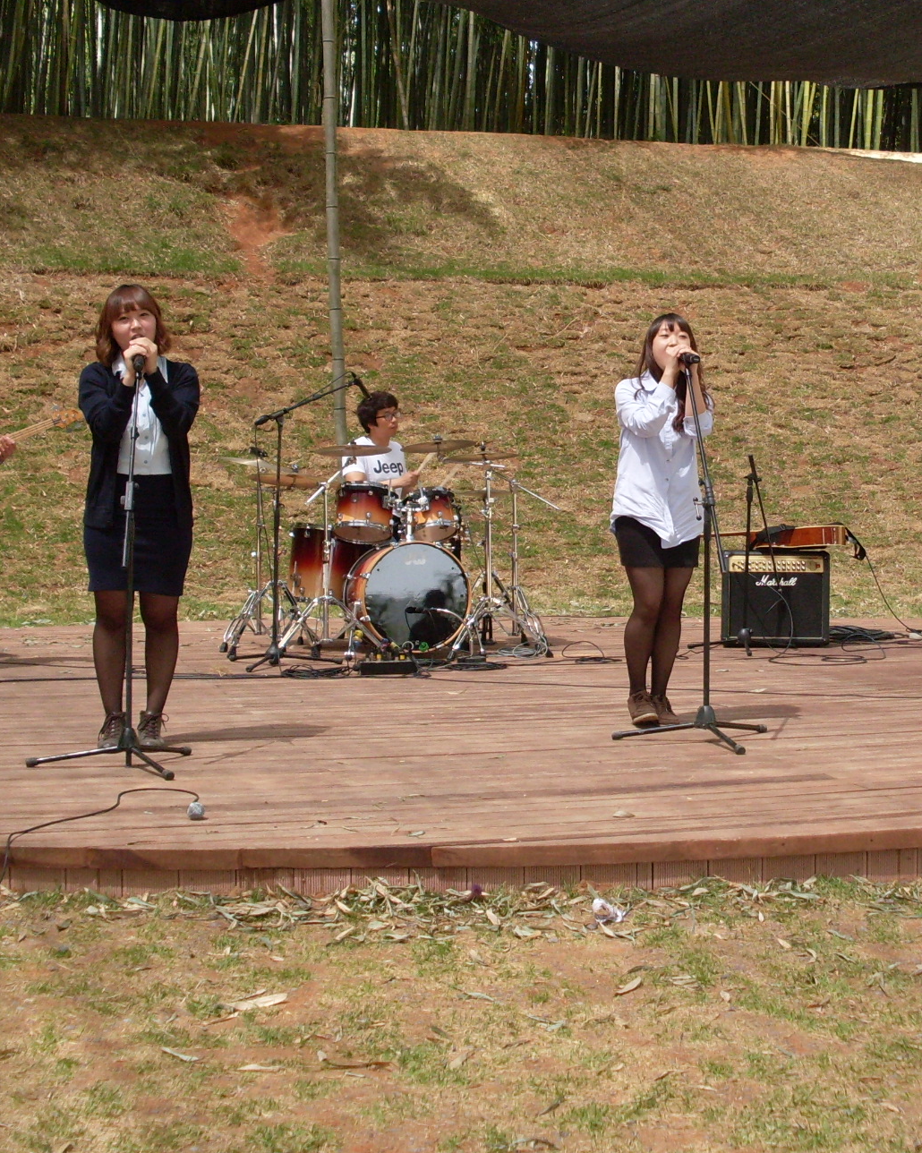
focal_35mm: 59
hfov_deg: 25.5
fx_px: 2013
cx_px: 679
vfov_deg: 31.9
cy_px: 488
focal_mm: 6.3
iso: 80
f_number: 2.8
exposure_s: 1/125
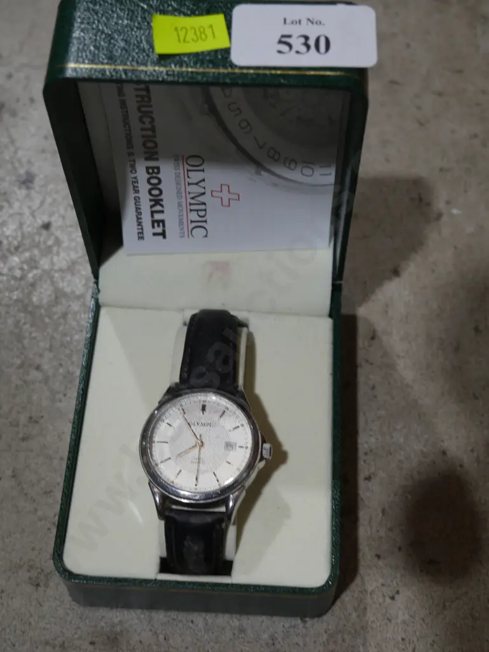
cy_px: 326
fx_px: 979
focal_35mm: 52
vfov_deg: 36.8
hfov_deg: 28.1
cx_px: 244
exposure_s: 1/60
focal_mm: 26
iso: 200
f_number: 5.3
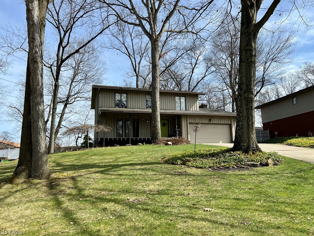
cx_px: 155
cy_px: 115
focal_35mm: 27
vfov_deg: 51.4
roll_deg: +1.9
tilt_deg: +10.3
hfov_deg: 65.3
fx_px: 245
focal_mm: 5.7
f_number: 1.5
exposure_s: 1/3460
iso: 50
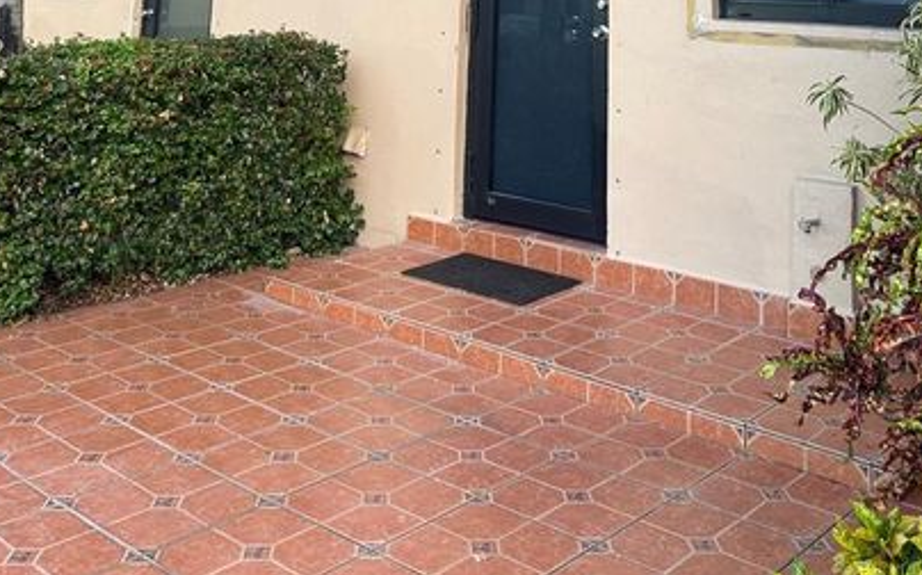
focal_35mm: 42
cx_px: 504
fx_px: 1055
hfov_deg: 47.2
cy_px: -156
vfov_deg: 26.3
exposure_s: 1/60
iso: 200
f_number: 1.78
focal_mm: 6.76
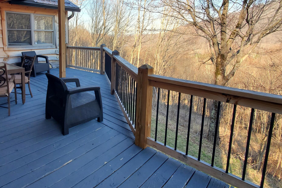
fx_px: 172
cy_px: 63
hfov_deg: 77.0
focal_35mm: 22
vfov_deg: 56.0
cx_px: 104
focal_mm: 1.8
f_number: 2.2
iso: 50
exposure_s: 1/214
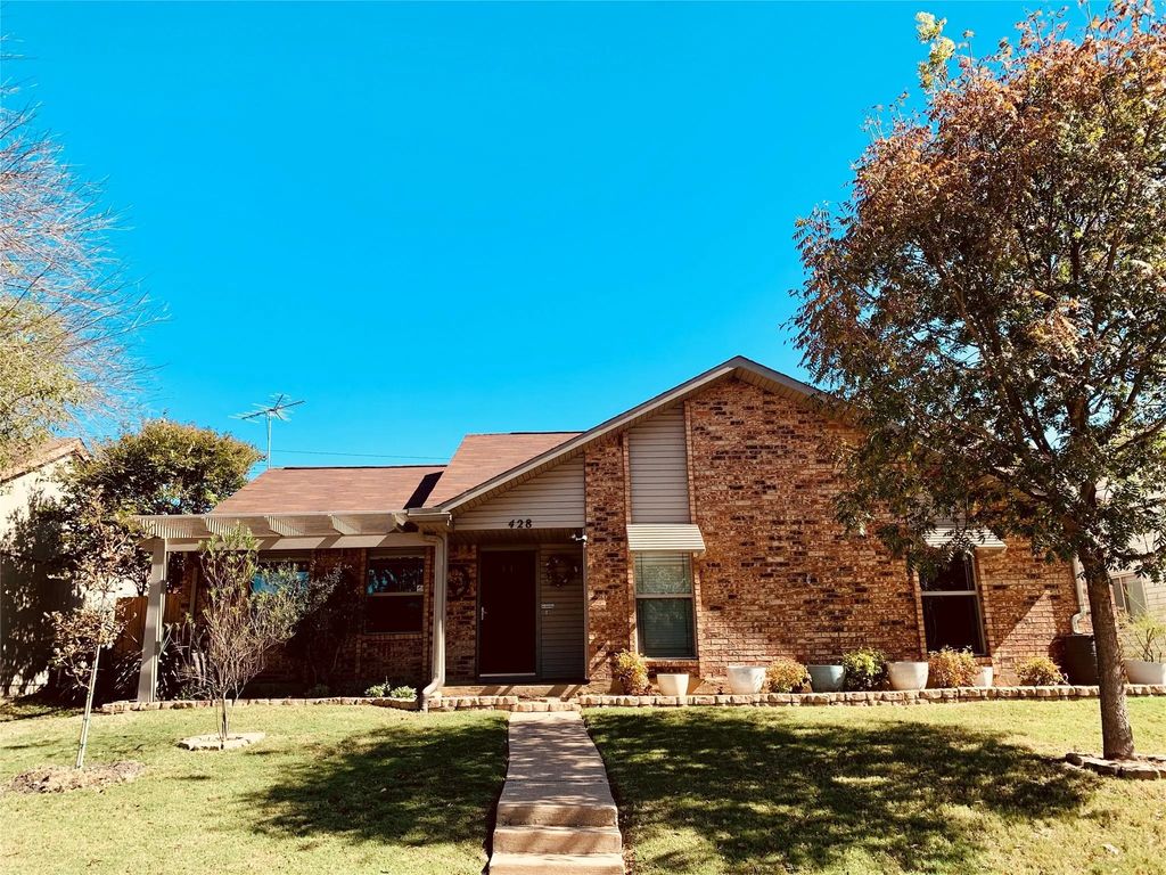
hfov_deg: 67.3
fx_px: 876
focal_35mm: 26
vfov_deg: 53.1
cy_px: 438
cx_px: 583
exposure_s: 1/1043
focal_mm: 4.25
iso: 25
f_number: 1.8
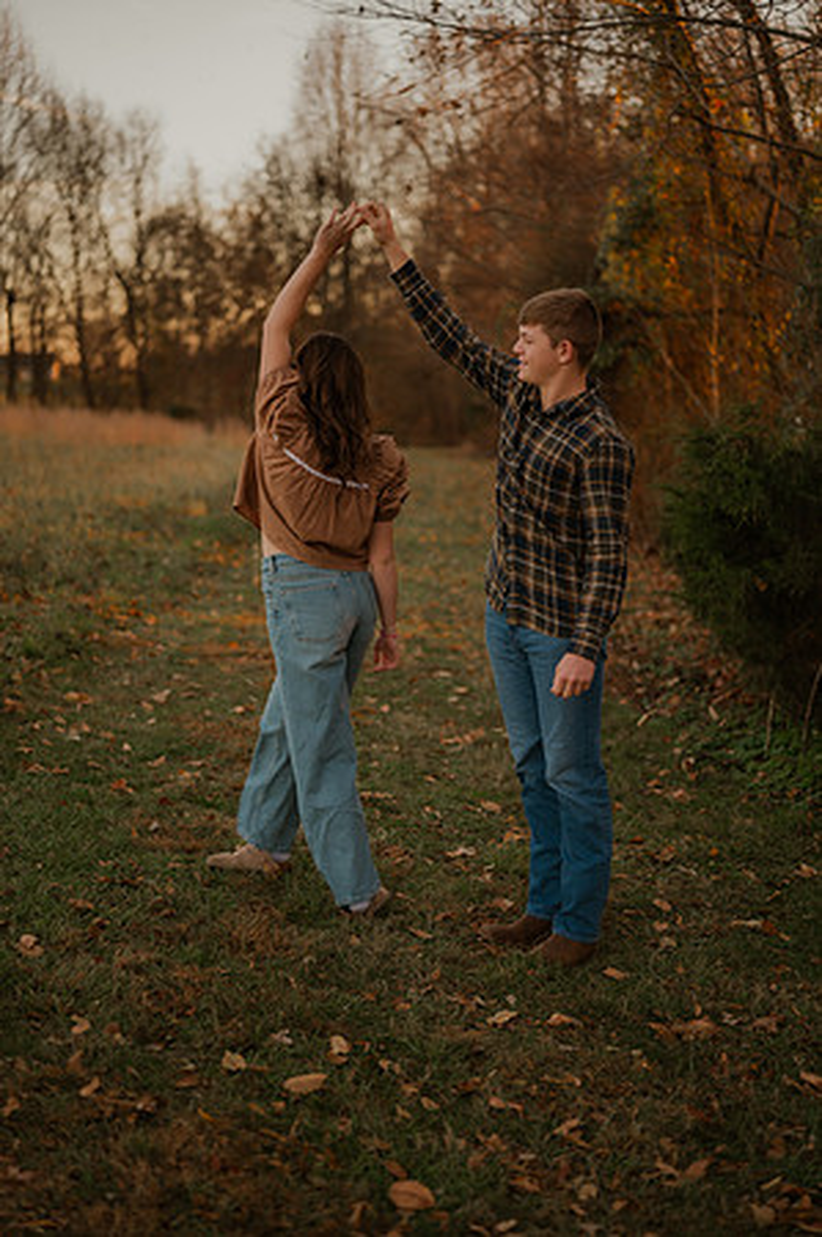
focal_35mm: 50
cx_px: 411
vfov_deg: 39.6
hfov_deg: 26.9
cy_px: 618
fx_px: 1716
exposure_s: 1/125
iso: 100
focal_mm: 50
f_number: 1.8
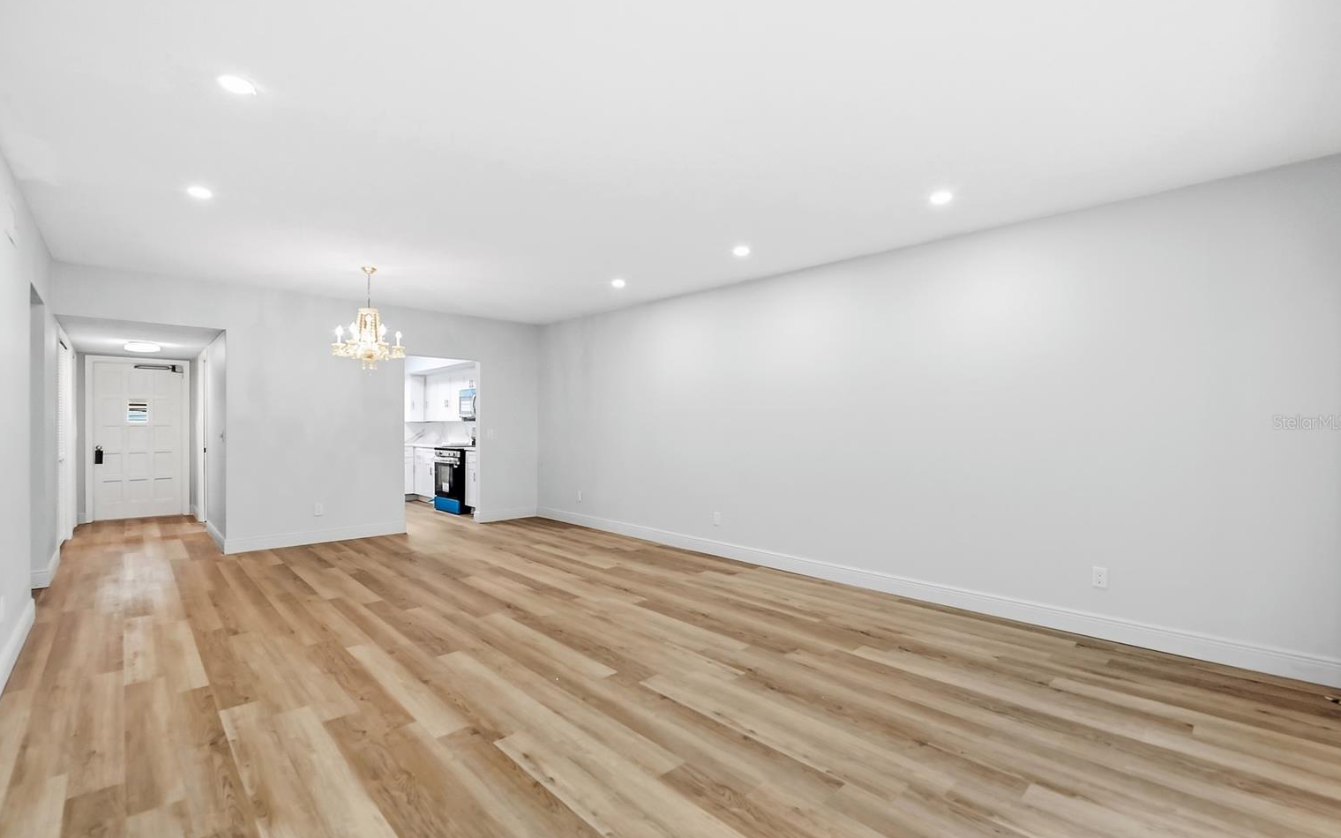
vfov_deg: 74.8
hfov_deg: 101.4
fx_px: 548
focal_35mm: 15
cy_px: 422
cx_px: 646
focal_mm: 14
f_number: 5
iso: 800
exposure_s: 1/30
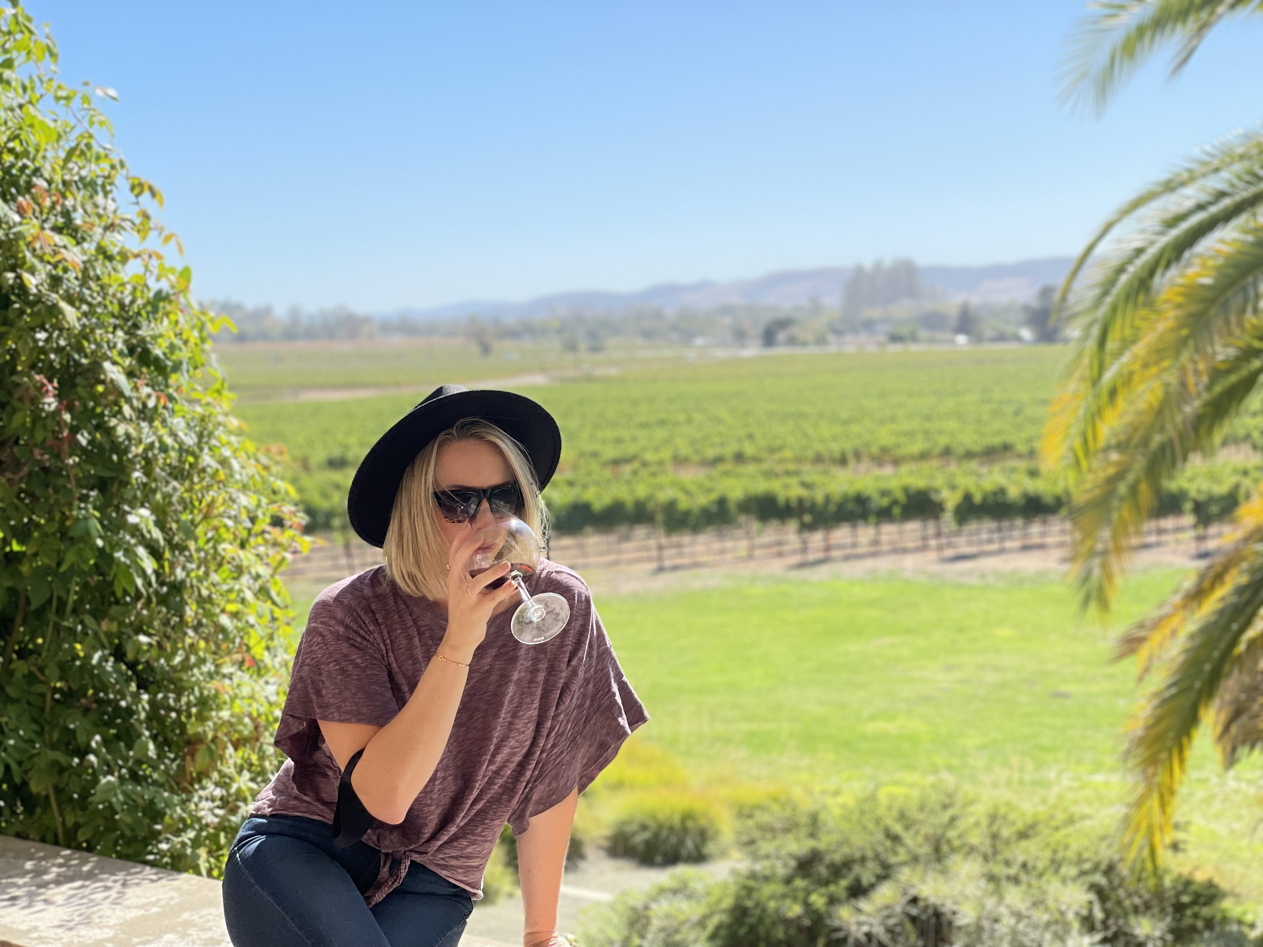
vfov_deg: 28.0
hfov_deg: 36.8
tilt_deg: -3.6
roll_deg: +1.5
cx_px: 632
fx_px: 1897
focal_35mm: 52
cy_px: 474
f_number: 2
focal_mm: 6
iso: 25
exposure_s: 1/888
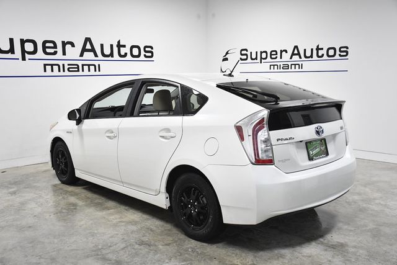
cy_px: 132
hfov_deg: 53.1
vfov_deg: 36.9
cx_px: 198
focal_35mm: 36
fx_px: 397
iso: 2500
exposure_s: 1/640
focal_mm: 24
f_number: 4.5
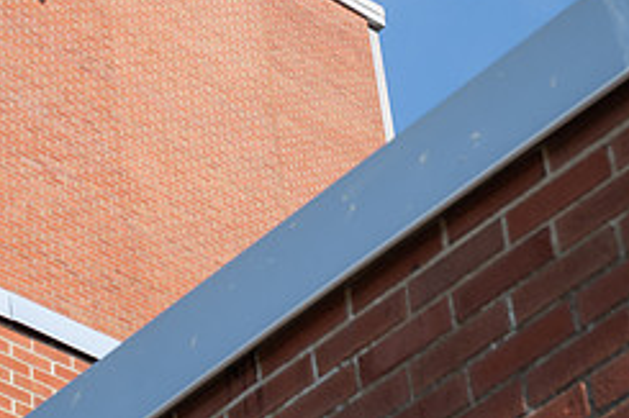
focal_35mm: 147
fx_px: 2567
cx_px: 62
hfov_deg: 13.8
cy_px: -73
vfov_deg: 9.2
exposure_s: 1/640
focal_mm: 62
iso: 200
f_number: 7.1
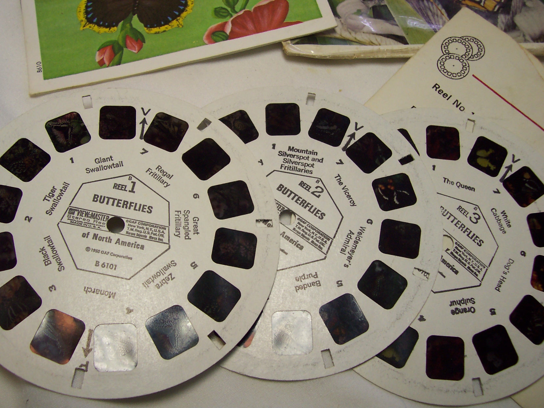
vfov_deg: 38.7
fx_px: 581
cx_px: 272
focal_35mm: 37
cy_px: 204
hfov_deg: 50.1
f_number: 2.8
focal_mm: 5.6
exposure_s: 1/90
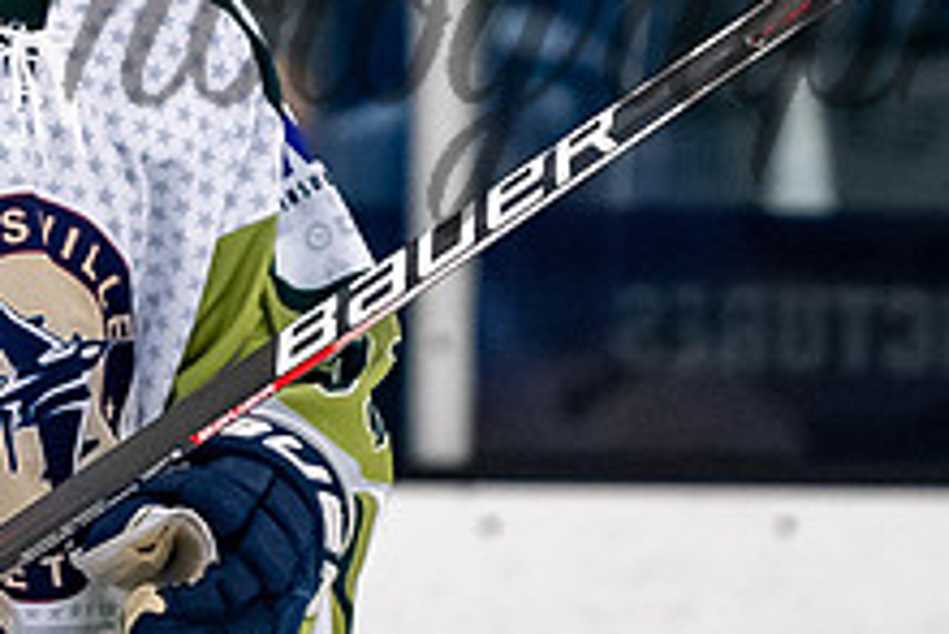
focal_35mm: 1147
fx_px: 30255
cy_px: -260
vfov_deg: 1.2
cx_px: -91
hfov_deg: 1.8
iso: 2000
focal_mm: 200
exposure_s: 1/800
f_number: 3.2
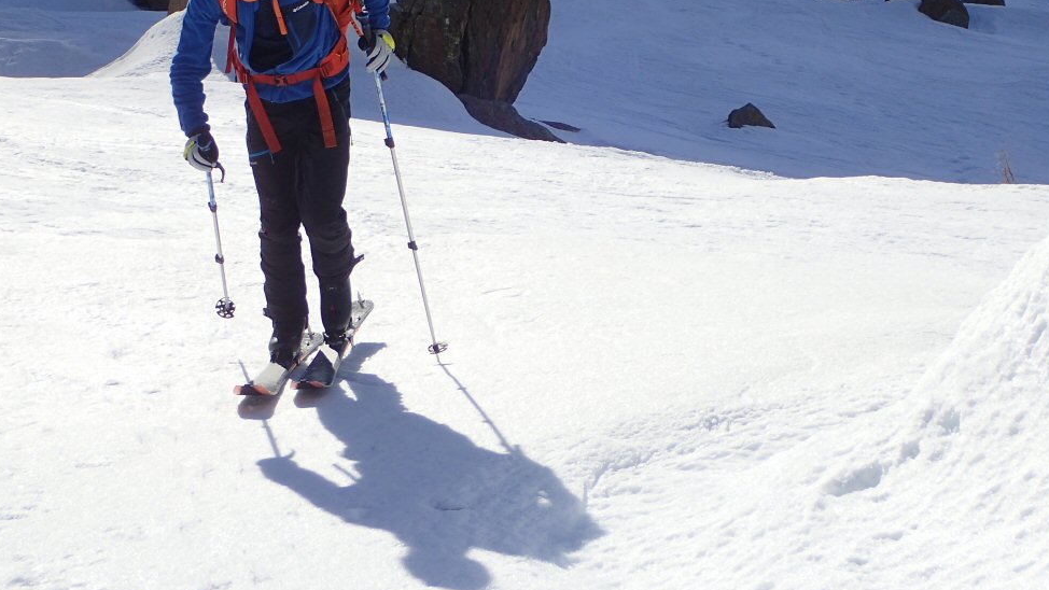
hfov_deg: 26.8
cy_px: 102
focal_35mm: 79
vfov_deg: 15.2
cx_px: 557
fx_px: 2198
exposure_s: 1/800
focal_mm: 9.61
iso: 100
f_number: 4.5
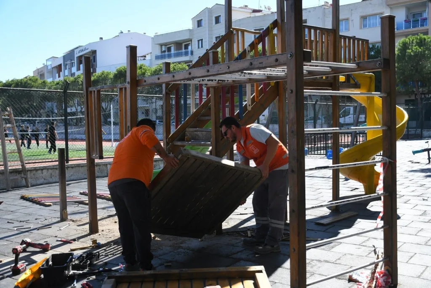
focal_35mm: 39
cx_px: 216
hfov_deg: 49.5
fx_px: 467
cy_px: 144
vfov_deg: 34.2
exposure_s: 1/2000
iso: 500
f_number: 4
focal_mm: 26
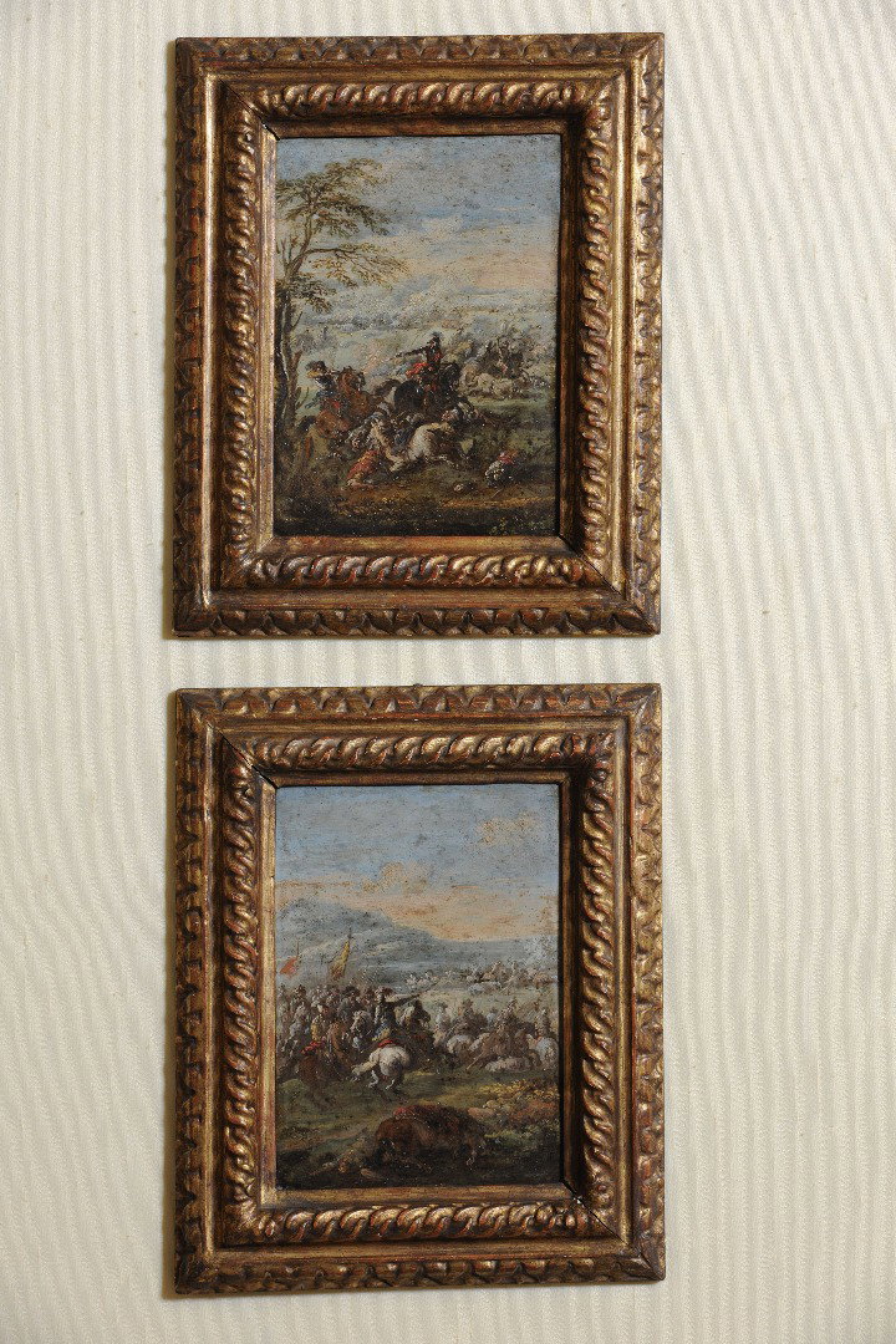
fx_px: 4666
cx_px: 448
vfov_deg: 16.4
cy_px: 672
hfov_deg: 11.0
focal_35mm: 125
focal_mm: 125
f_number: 9
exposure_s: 1/80
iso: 250
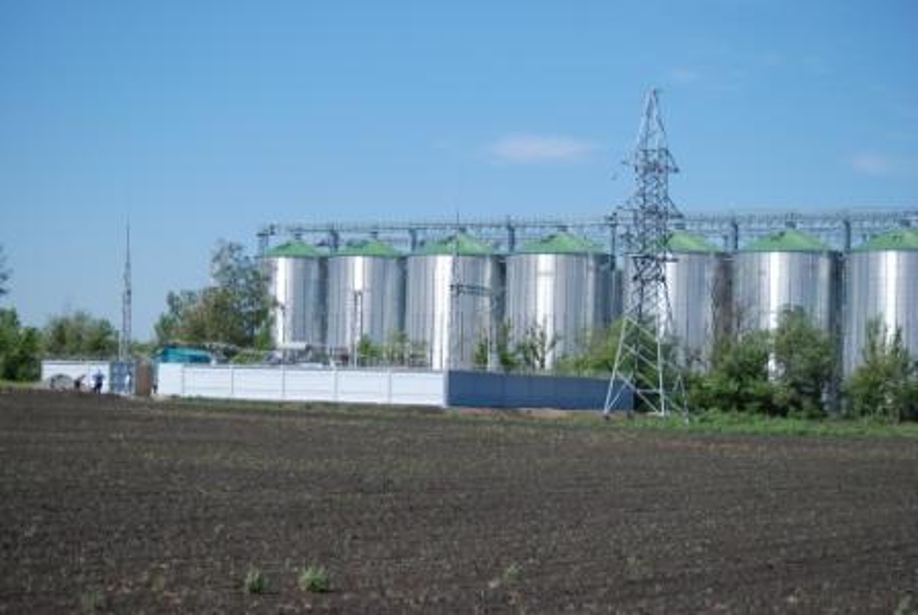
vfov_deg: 3.1
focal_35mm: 450
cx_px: 459
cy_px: 308
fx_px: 11490
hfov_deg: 4.6
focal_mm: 300
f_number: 5.6
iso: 200
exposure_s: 1/1600
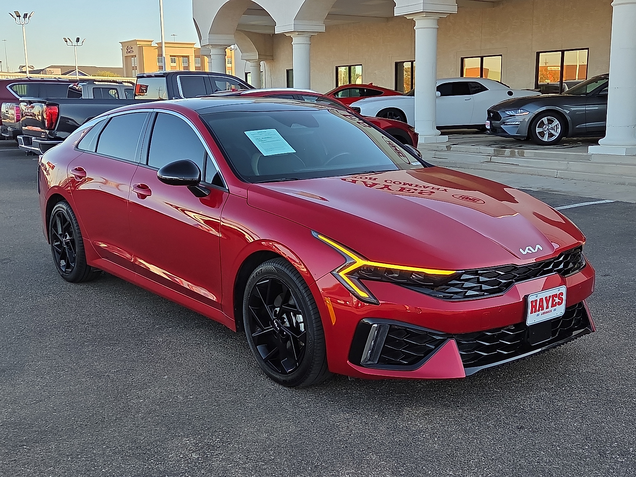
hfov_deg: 46.8
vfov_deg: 36.0
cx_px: 318
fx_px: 735
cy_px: 238
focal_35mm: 40
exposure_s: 1/476
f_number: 1.8
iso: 25
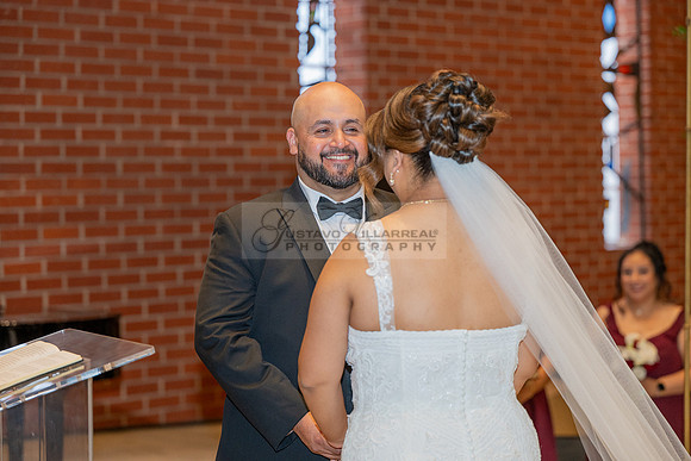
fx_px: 1766
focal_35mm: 92
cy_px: 230
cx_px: 346
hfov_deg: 22.1
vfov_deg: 14.9
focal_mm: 92
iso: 1250
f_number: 3.2
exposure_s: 1/160
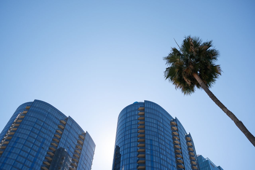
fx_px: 248
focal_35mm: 35
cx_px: 128
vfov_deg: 37.8
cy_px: 85
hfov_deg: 54.4
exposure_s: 1/900
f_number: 3.2
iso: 125
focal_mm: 23
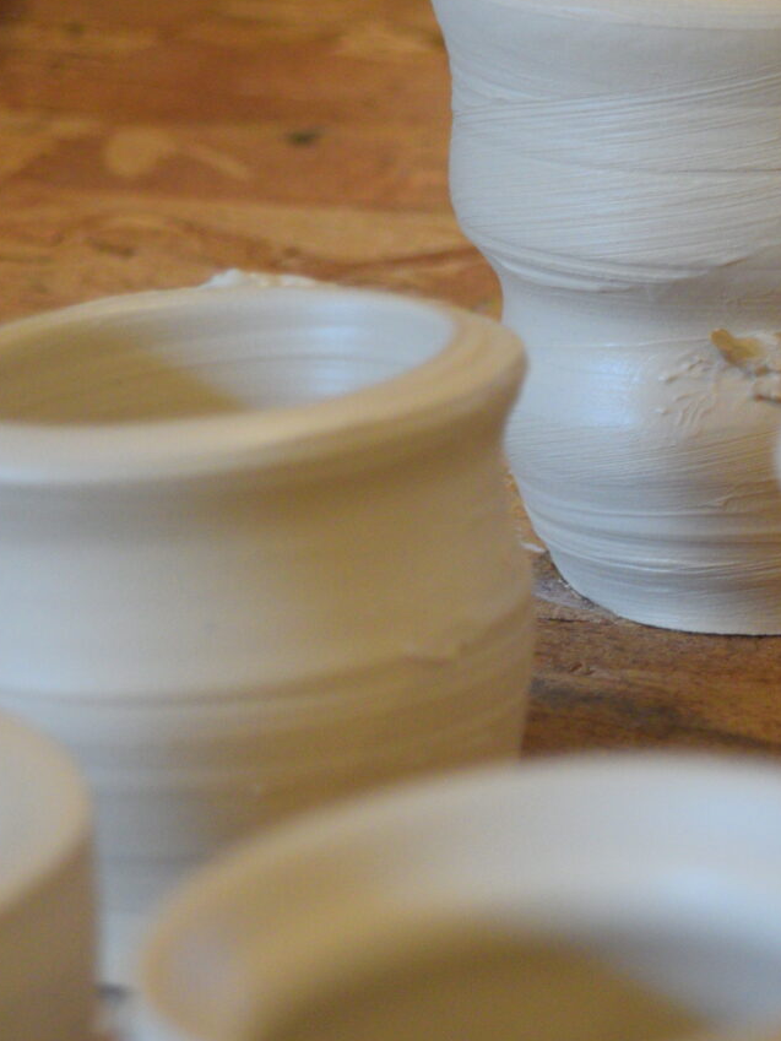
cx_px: 832
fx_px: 5233
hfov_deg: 8.5
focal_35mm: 174
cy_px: 747
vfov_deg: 11.3
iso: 1000
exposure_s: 1/60
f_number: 4.8
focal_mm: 40
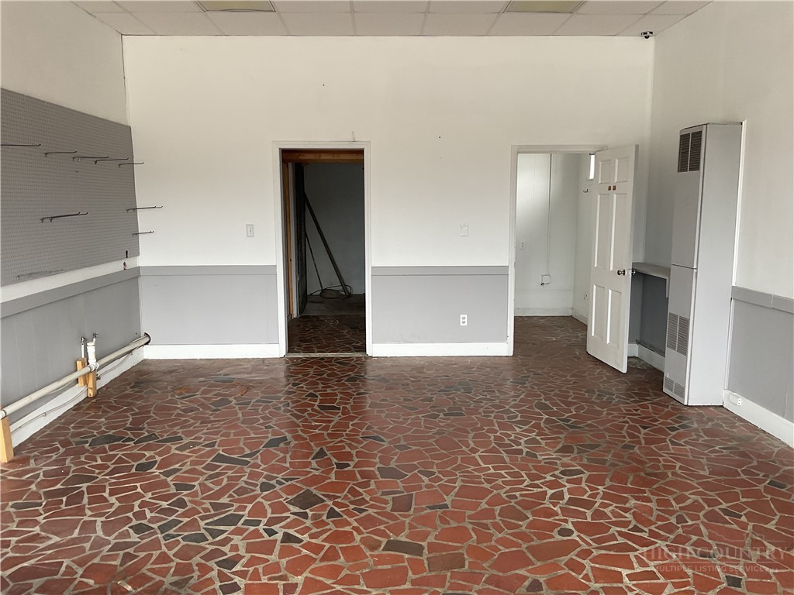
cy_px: 298
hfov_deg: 61.7
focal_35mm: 29
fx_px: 665
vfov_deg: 48.2
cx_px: 397
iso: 40
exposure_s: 1/60
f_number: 1.8
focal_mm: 3
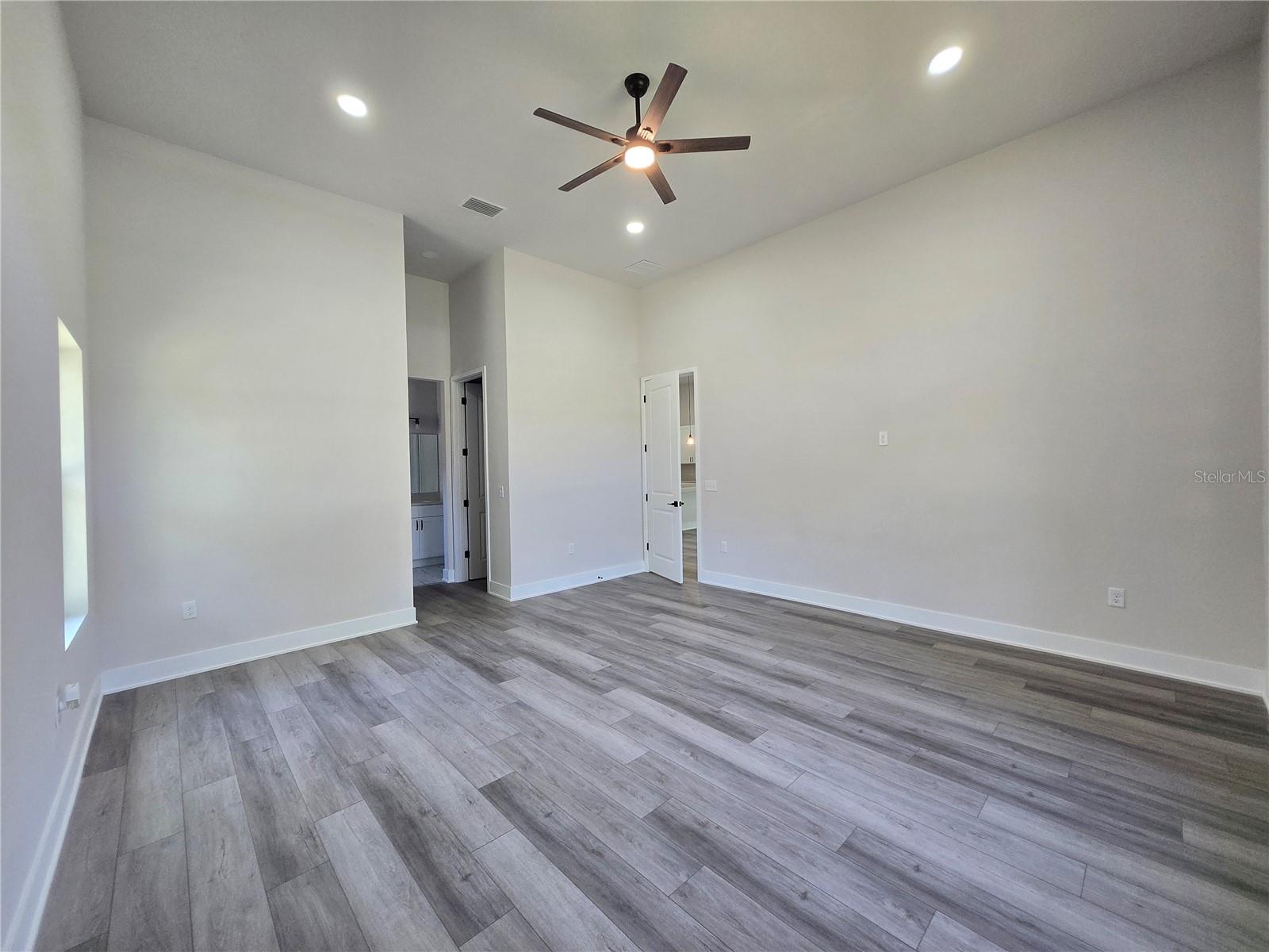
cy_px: 476
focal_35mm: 13
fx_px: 477
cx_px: 634
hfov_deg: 106.2
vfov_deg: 89.9
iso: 125
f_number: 2.2
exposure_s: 1/60
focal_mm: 1.7
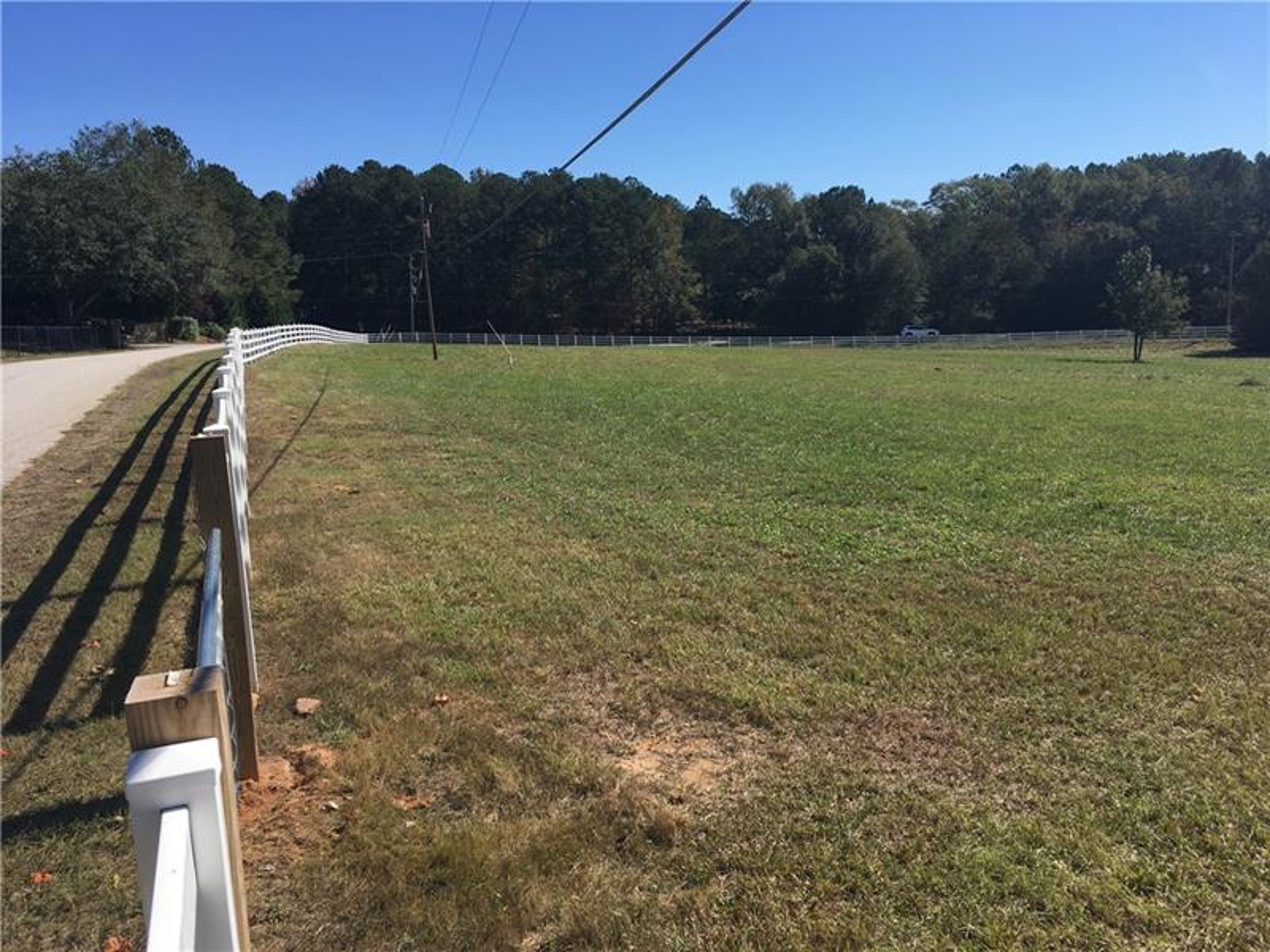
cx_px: 635
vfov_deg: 48.2
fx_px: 1064
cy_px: 476
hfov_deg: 61.7
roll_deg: +3.3
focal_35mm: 29
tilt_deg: -10.4
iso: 25
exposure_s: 1/1789
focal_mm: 4.15
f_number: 2.2
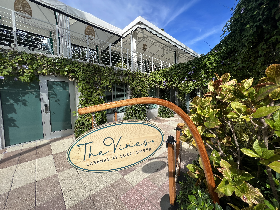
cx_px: 140
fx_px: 105
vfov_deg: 89.9
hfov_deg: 106.2
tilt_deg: -2.2
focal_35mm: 13
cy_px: 105
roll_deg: +0.9
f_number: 1.8
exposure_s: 1/1410
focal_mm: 1.57
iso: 32
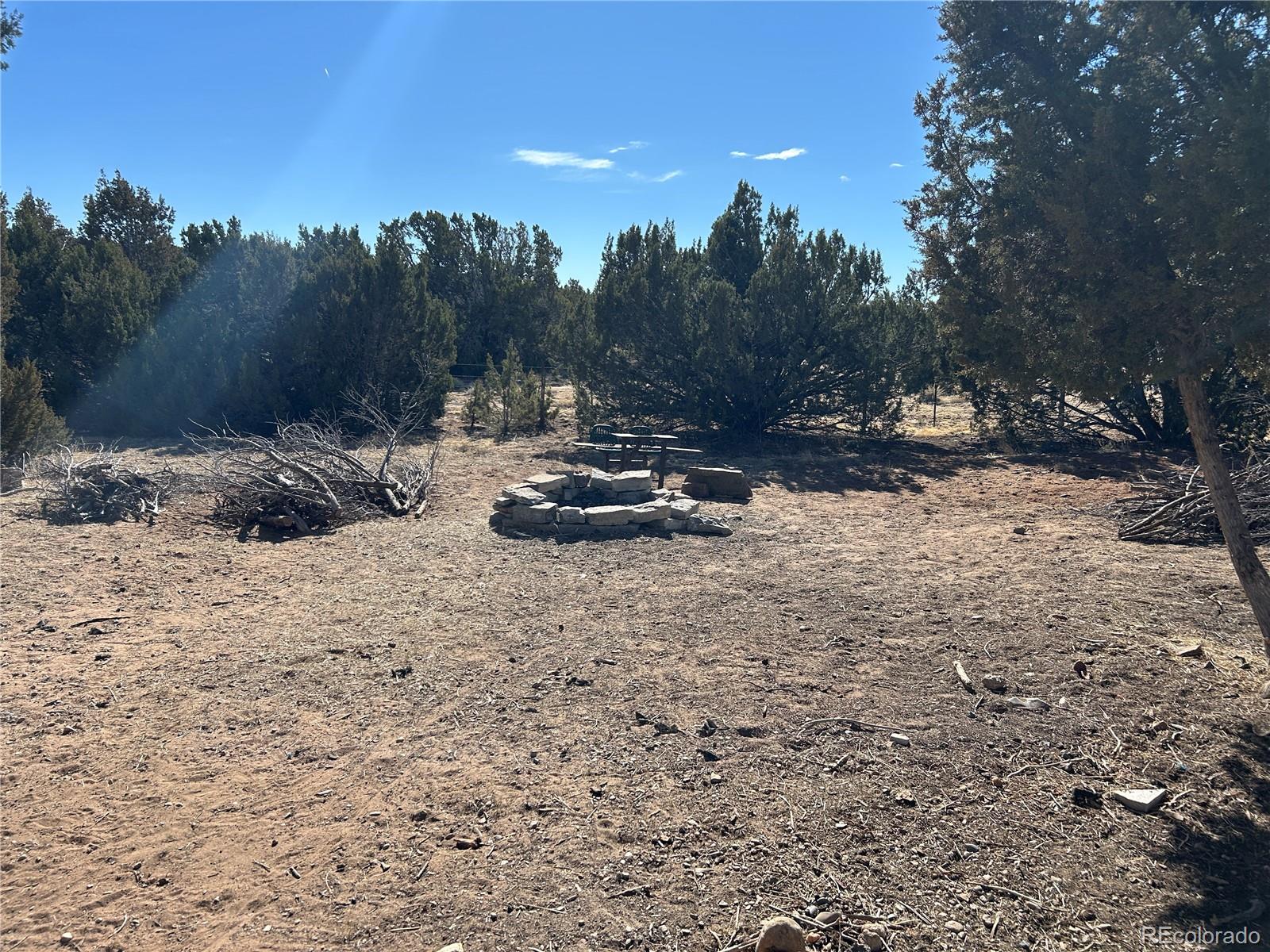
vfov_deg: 53.1
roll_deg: -2.4
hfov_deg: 67.3
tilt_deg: -8.6
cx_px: 635
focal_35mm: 26
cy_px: 476
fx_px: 954
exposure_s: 1/3831
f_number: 1.5
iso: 50
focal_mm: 5.7
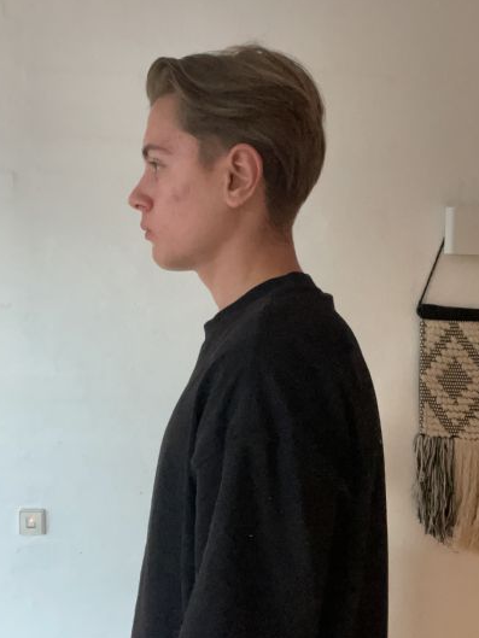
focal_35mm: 34
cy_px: 279
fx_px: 627
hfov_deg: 41.8
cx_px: 238
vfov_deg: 53.8
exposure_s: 1/17
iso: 800
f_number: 2.2
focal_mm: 2.71
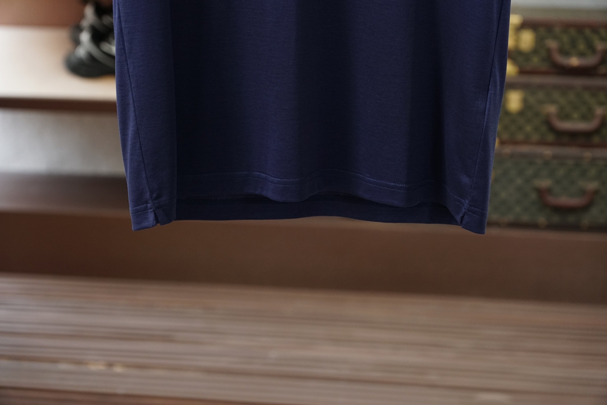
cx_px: 304
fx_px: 1568
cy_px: 202
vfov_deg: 14.7
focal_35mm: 93
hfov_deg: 21.9
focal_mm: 62
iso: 800
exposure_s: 1/125
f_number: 3.5
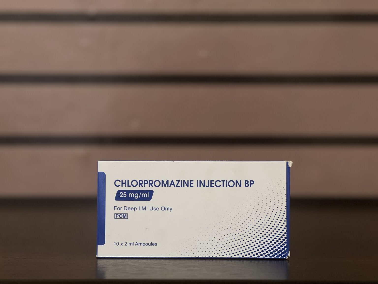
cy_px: 142
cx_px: 189
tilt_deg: -1.7
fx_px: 841
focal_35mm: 77
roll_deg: +0.2
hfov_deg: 25.3
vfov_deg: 19.1
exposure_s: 1/33
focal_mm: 9
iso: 200
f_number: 2.8
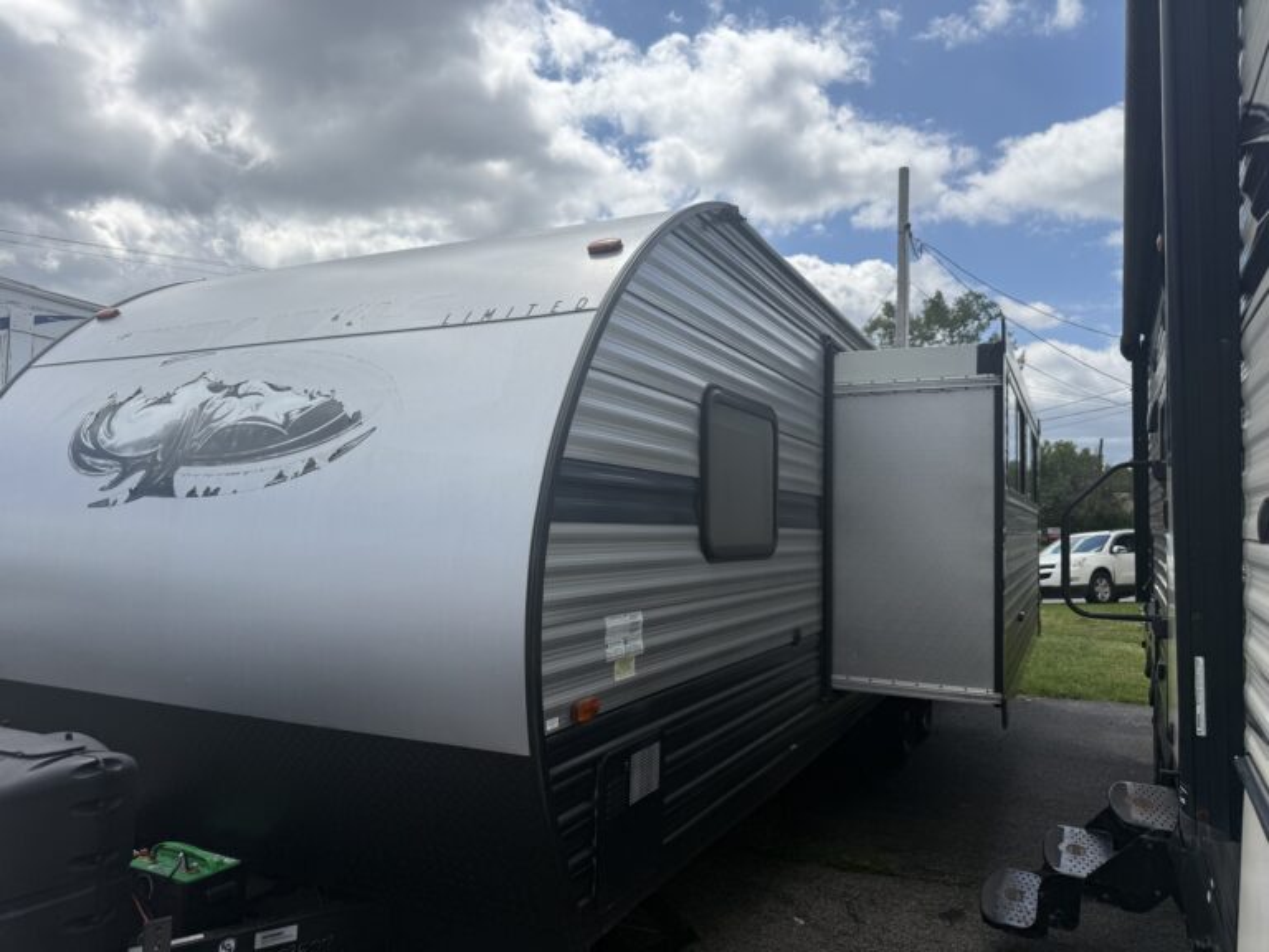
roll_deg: +0.6
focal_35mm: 24
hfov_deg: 71.6
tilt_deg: +4.8
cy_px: 476
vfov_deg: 56.8
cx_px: 634
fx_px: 880
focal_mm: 6.76
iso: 80
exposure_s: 1/8130
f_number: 1.78
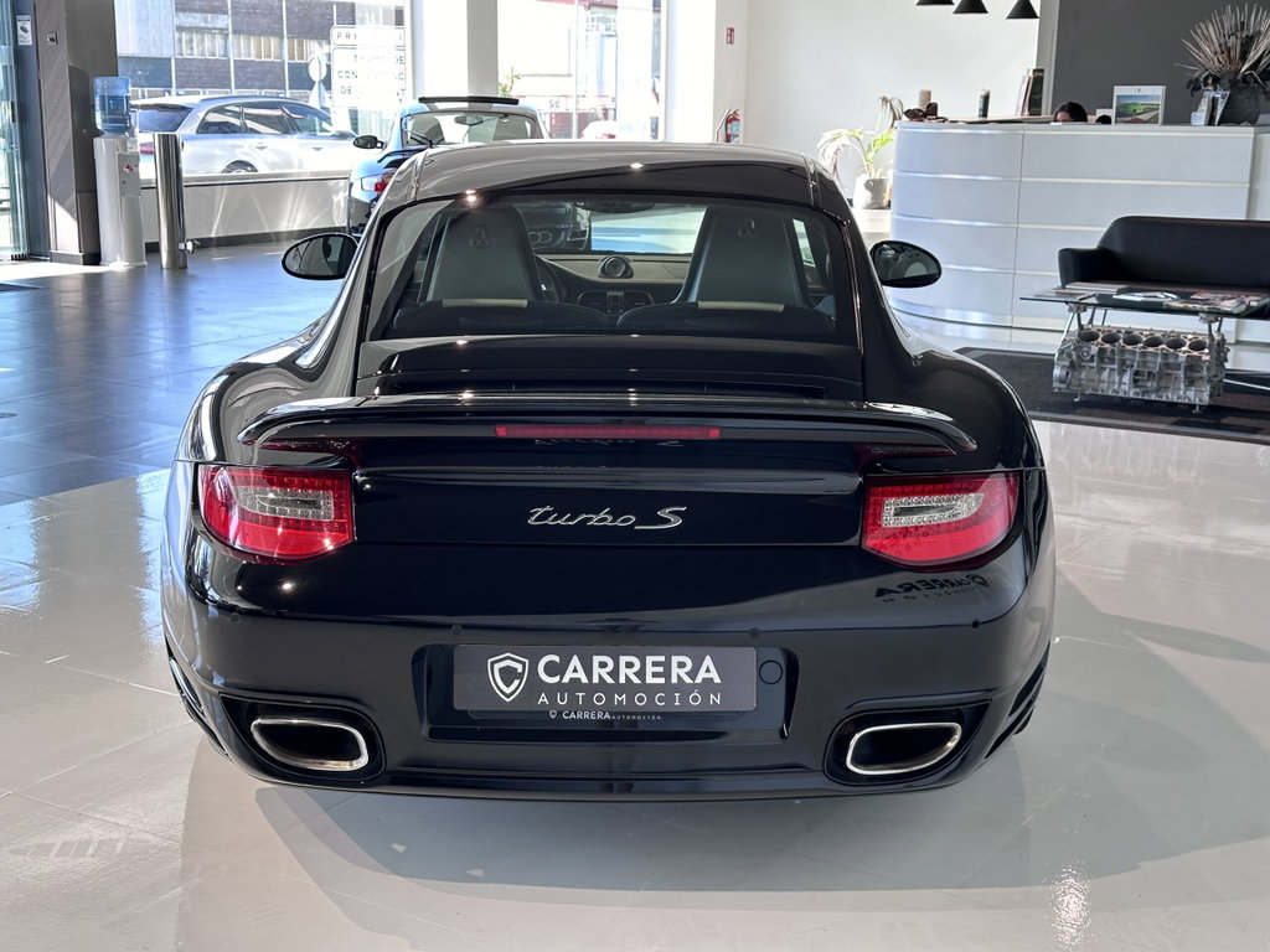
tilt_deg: -12.8
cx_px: 635
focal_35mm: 48
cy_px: 476
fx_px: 1761
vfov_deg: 30.3
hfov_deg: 39.7
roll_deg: -0.7
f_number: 1.78
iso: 50
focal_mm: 6.86
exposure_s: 1/121
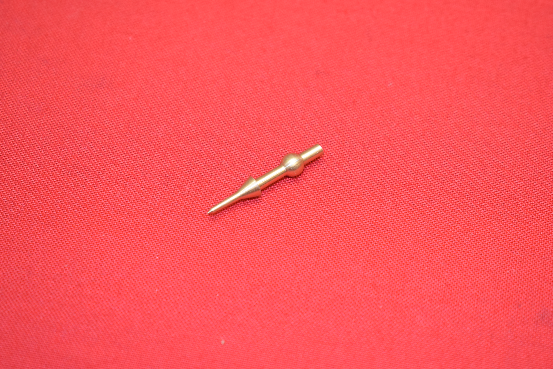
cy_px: 184
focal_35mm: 82
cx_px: 276
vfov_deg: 16.6
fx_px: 1268
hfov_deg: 24.6
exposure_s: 1/60
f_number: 5.6
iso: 800
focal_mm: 55
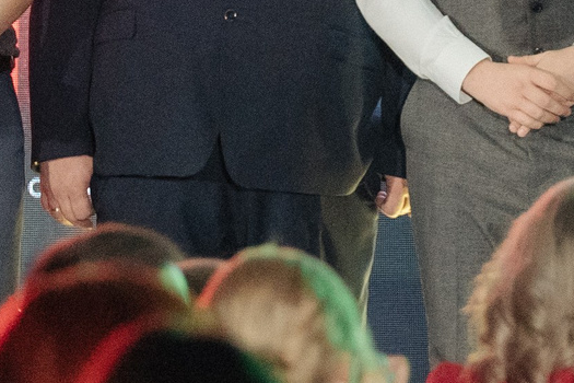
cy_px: -141
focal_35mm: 760
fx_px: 12117
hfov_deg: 2.7
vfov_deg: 1.8
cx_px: 856
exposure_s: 1/160
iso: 4000
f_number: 3.5
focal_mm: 156
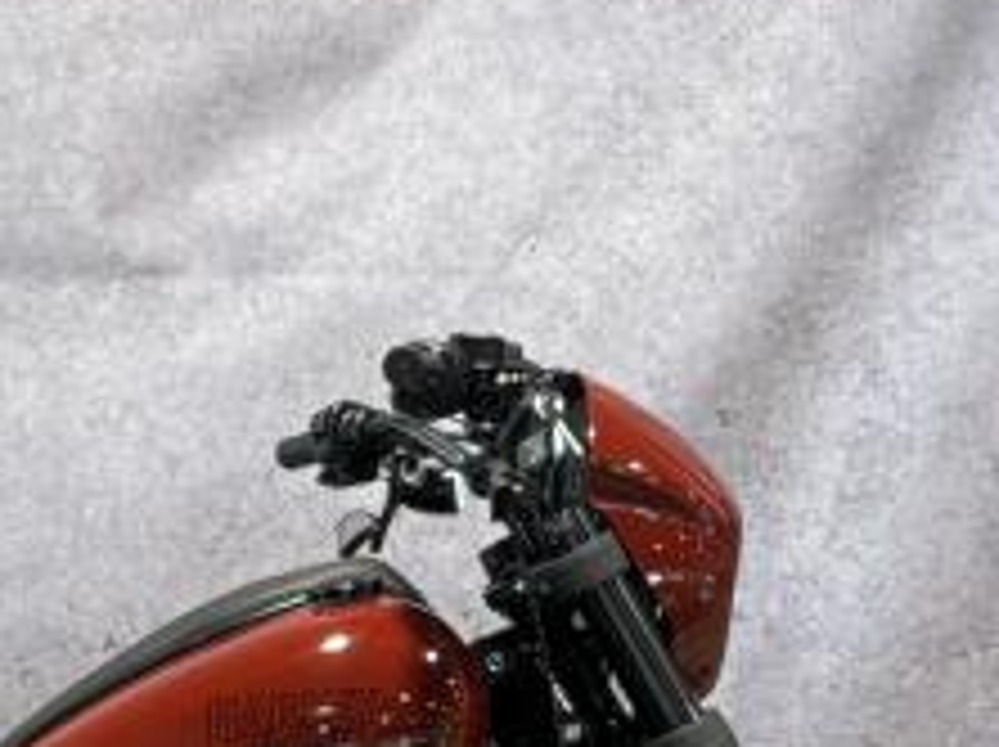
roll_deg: -0.4
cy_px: 562
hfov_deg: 18.9
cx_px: -4
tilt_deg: -10.9
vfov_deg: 14.6
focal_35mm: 101
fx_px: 2912
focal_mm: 3
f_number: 1.8
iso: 50
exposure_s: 1/60
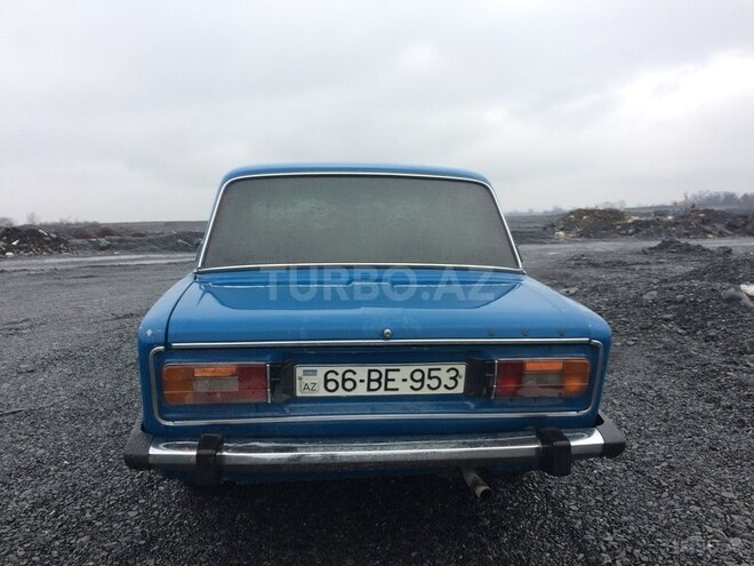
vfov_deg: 48.2
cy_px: 283
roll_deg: +2.8
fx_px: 632
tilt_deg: -5.1
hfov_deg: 61.7
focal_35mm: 29
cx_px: 377
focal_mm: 4.15
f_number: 2.2
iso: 50
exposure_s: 1/50
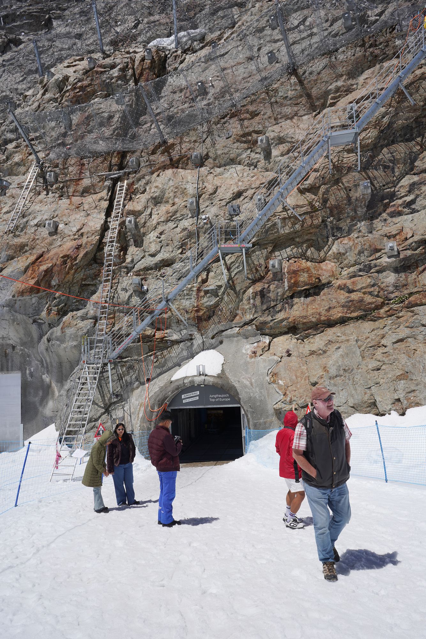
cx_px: 213
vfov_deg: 73.7
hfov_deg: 53.1
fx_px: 426
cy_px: 320
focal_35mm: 24
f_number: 11
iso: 100
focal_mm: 24
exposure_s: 1/400
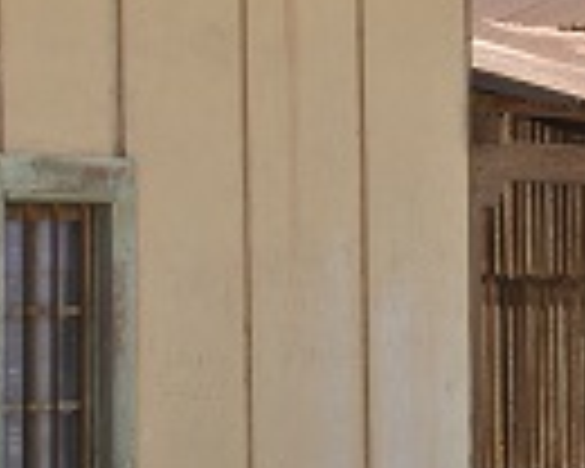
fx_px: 4877
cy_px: 119
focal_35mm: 282
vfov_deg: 5.5
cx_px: 927
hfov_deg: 6.8
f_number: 8
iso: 100
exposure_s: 1/200
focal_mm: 55
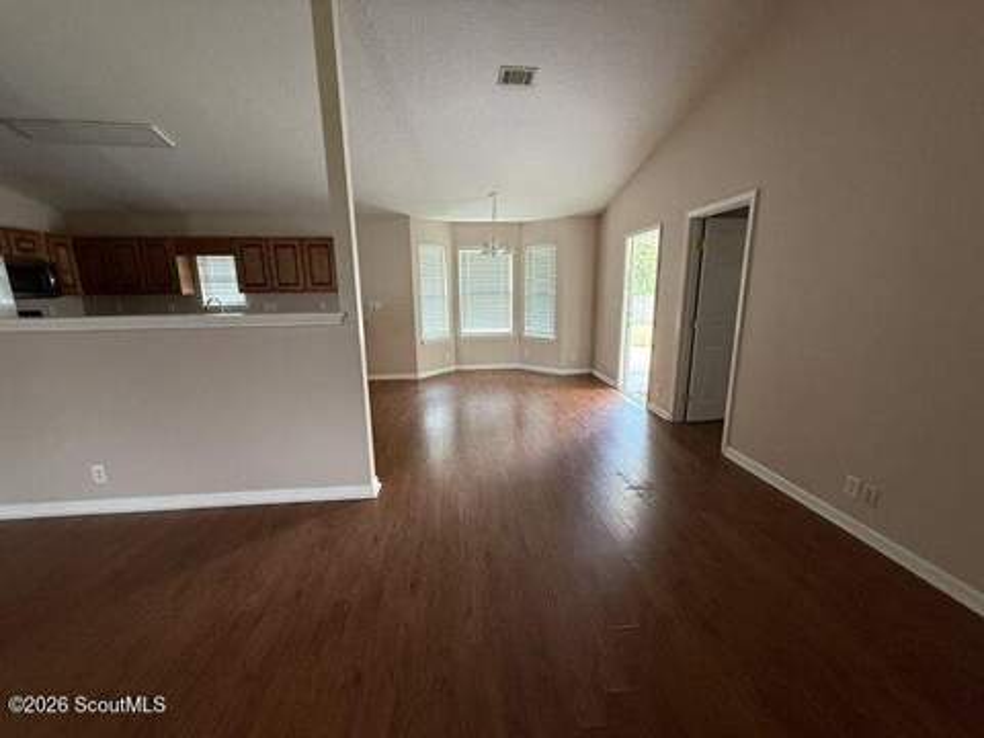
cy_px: 369
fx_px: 398
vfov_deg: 85.7
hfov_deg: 102.1
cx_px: 492
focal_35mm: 14
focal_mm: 2.22
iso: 400
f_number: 2.2
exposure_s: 1/60
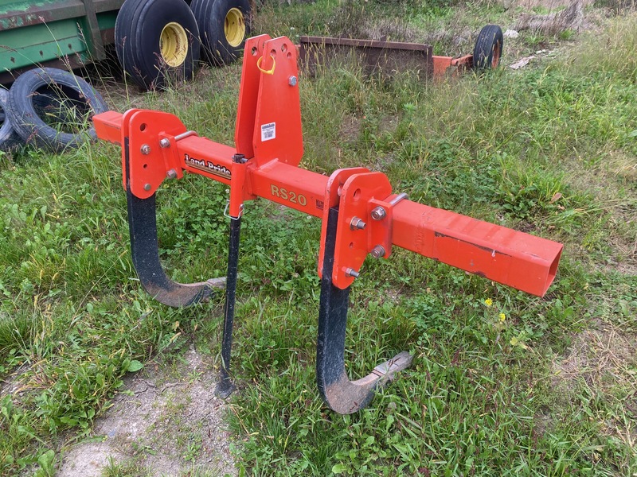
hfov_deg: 67.3
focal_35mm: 26
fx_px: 478
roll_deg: +1.0
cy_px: 238
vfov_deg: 53.1
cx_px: 318
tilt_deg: -32.3
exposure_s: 1/121
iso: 32
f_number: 1.8
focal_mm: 4.25
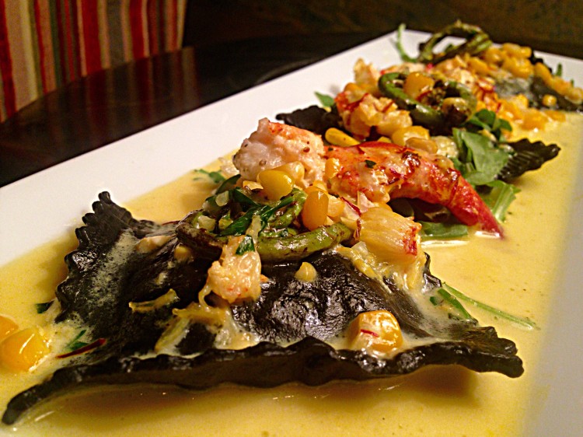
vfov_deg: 42.9
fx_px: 556
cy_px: 218
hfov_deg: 55.4
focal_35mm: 33
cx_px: 292
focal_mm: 4.12
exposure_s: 1/20
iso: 80
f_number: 2.4
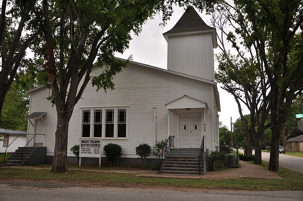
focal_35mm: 33
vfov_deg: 39.9
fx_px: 277
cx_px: 152
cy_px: 100
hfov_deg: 57.3
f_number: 4
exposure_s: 1/200
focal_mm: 22
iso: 200
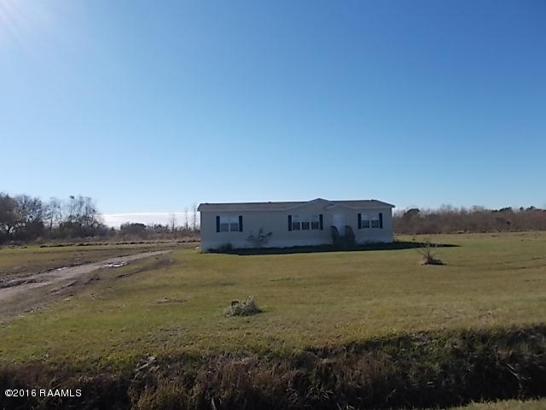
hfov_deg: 67.3
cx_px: 273
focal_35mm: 26
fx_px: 410
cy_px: 205
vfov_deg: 53.1
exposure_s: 1/200
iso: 80
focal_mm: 4.6
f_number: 8
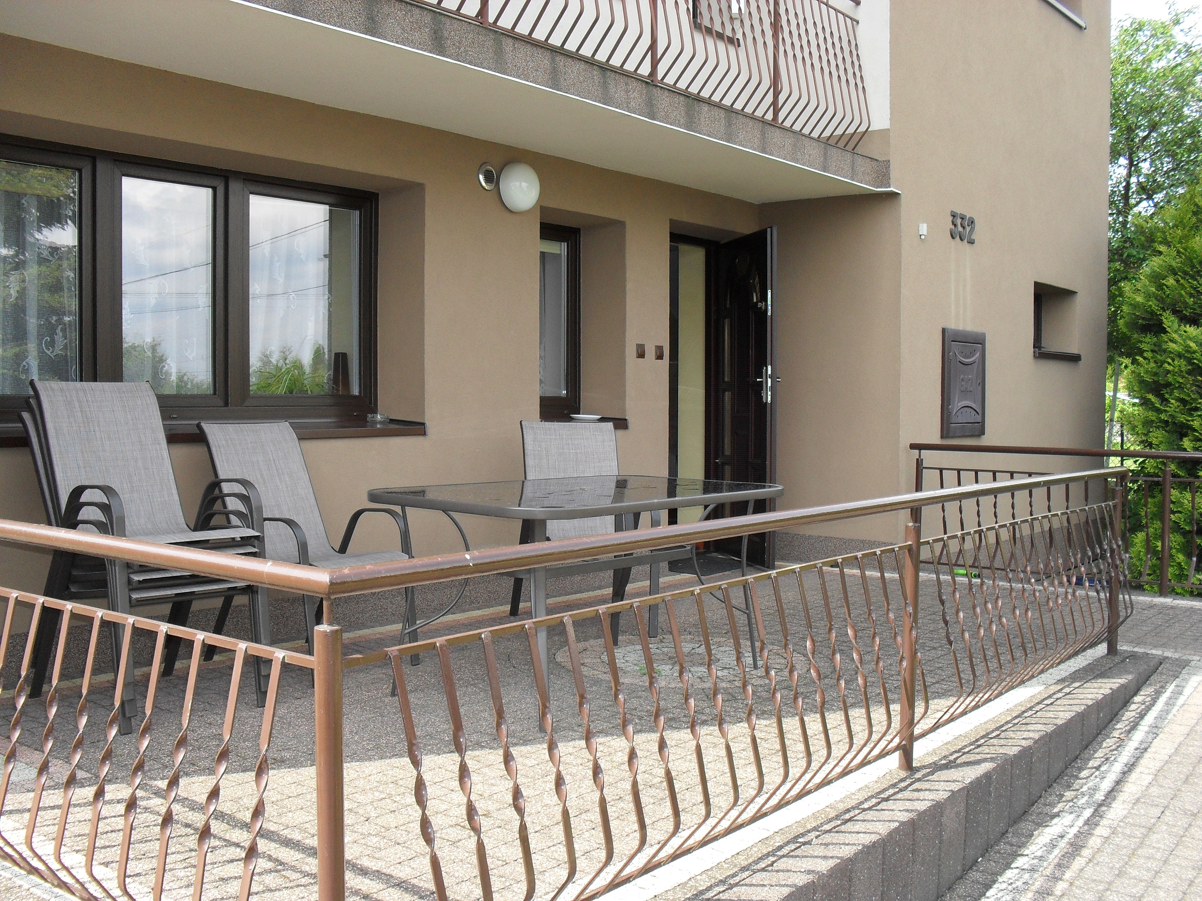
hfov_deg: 52.6
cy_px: 450
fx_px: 1215
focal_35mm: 35
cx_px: 601
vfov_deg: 40.7
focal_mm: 6.3
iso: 100
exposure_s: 1/350
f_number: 3.2
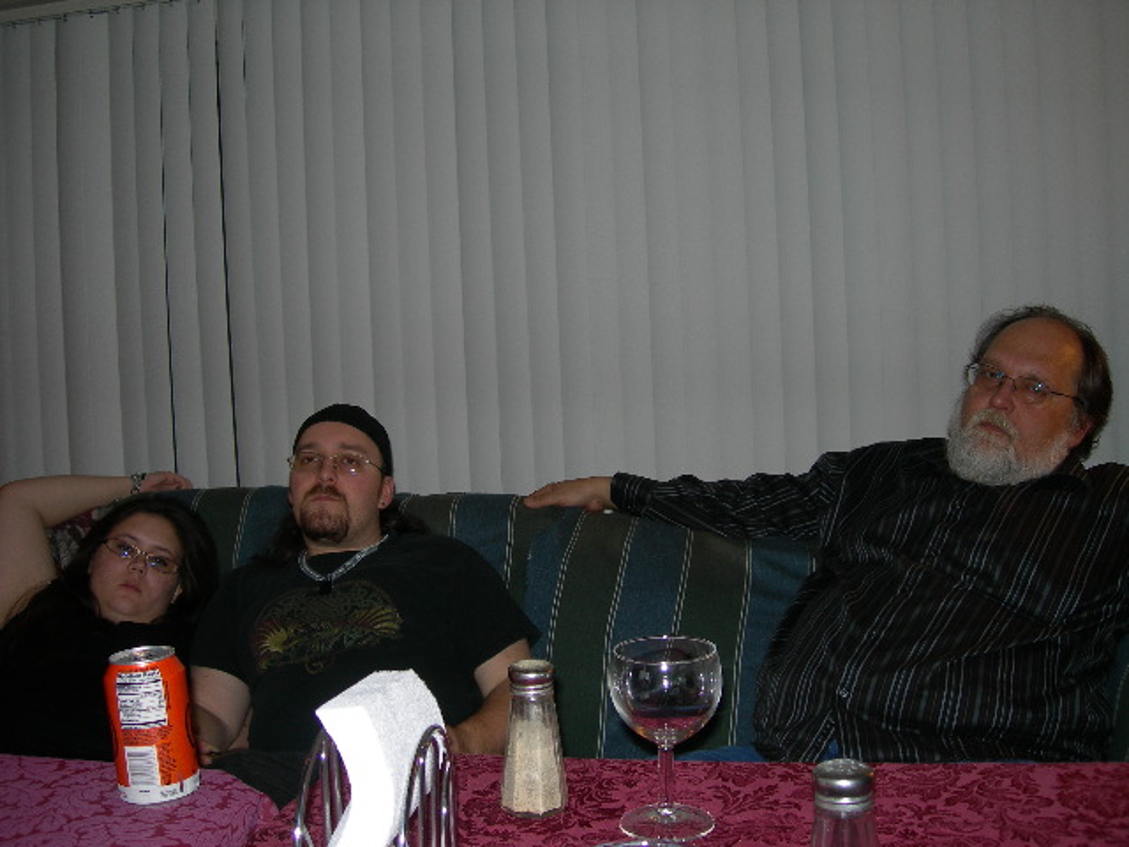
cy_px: 424
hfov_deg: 49.0
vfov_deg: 37.7
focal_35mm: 38
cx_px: 564
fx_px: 1239
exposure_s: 1/60.1
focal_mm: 7.8
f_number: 2.8
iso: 50
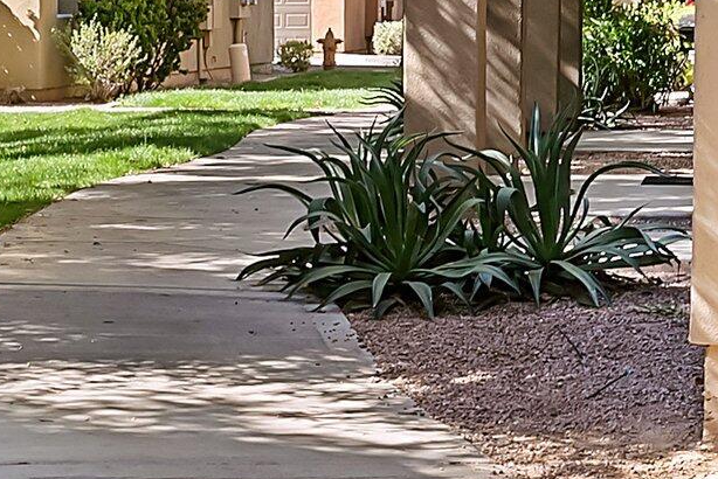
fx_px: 2394
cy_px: 131
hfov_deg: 15.5
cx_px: -422
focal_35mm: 120
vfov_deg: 11.4
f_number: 8
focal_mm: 24
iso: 800
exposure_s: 1/80
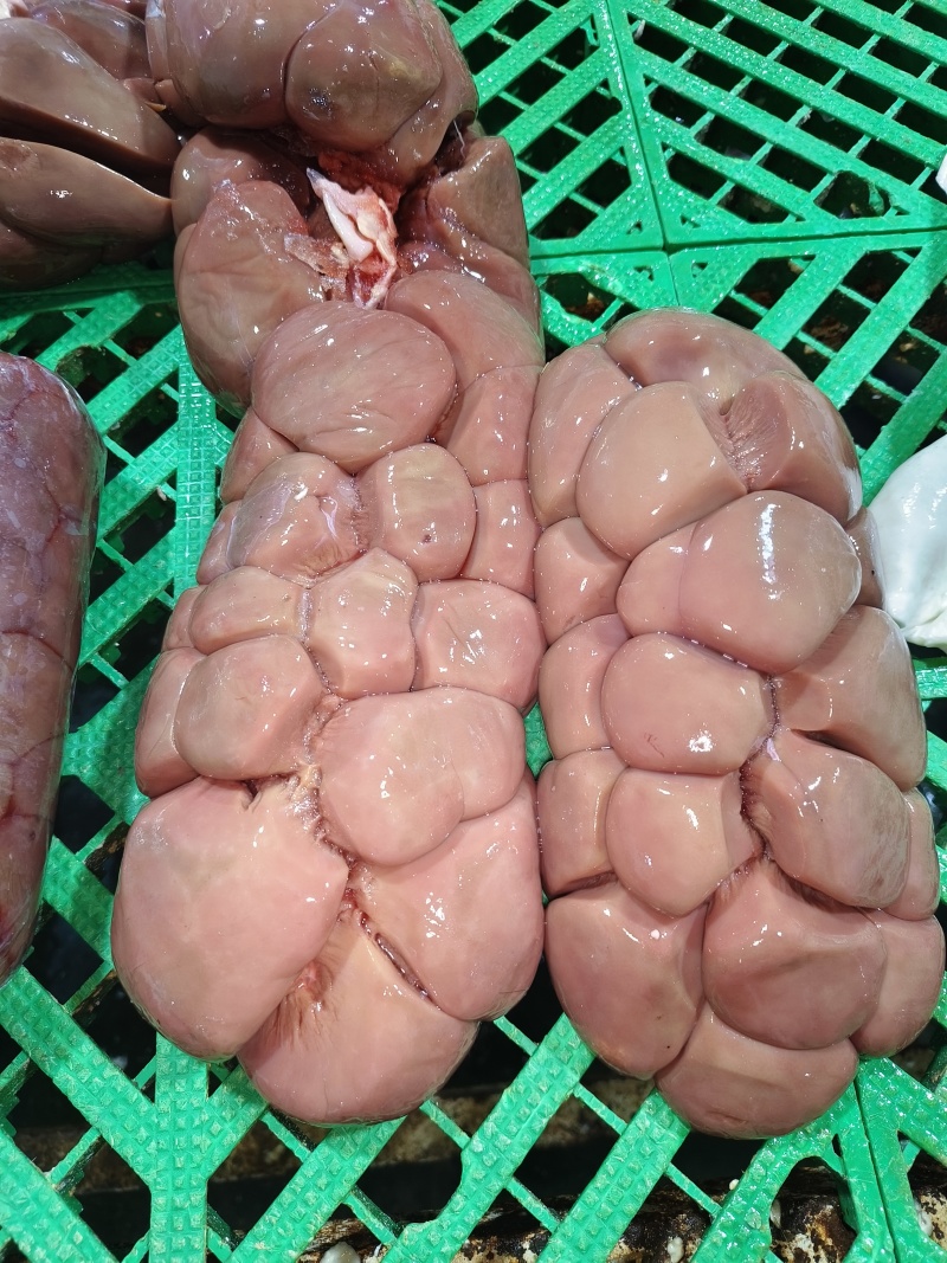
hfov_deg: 58.9
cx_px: 474
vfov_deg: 73.9
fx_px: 839
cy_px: 632
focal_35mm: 23
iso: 939
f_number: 1.88
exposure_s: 1/33.3
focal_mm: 5.6
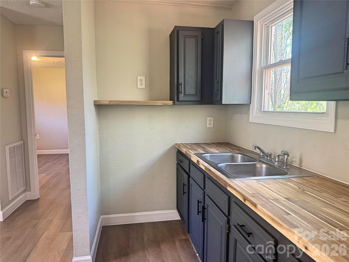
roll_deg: +1.0
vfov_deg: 56.8
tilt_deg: -6.8
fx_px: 242
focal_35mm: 24
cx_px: 174
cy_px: 131
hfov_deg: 71.6
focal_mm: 6.76
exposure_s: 1/60
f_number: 1.78
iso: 200
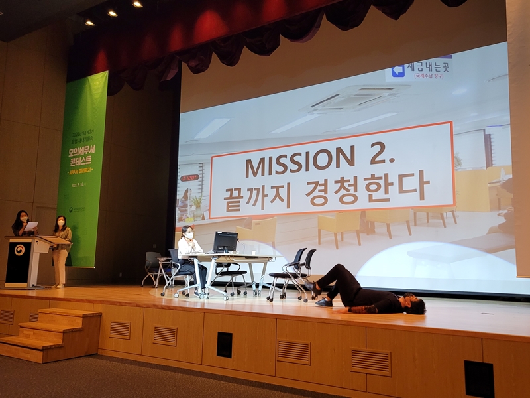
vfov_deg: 54.9
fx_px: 383
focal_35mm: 25
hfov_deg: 69.4
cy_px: 199
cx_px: 265
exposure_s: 1/120
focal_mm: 7
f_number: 1.8
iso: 320
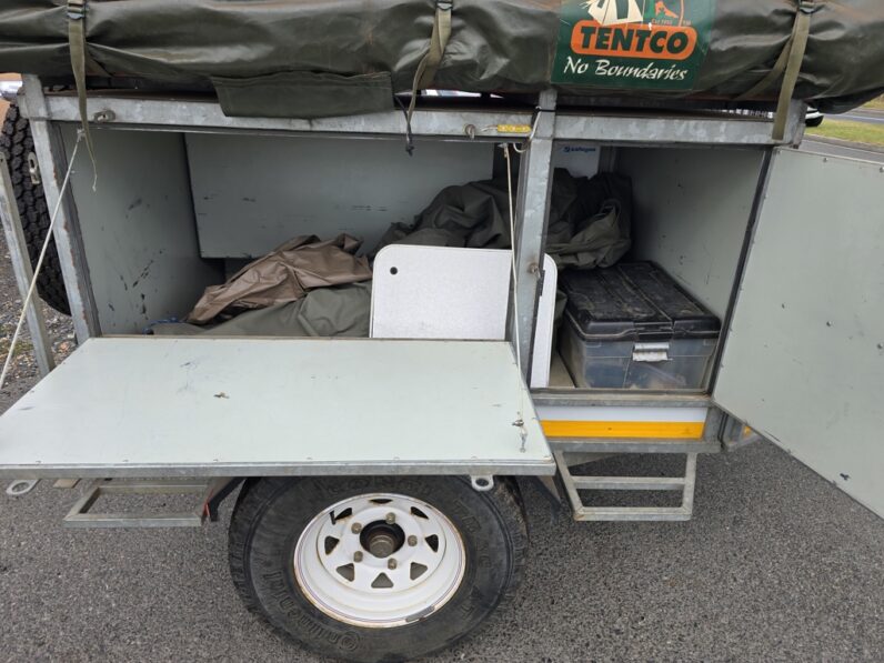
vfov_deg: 58.9
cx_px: 442
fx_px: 587
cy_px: 332
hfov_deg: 73.9
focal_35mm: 23
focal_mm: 6.3
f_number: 1.7
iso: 12
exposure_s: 1/392
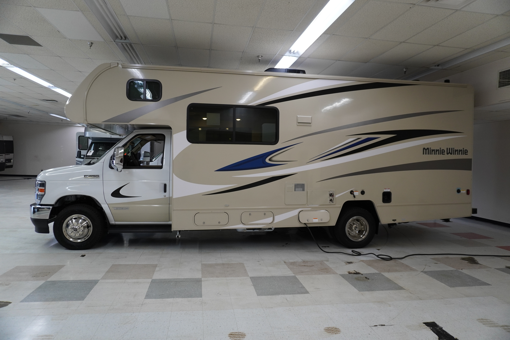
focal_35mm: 24
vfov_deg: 53.1
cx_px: 255
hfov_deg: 73.7
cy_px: 170
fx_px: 340
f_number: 4
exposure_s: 1/160
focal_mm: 16
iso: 640
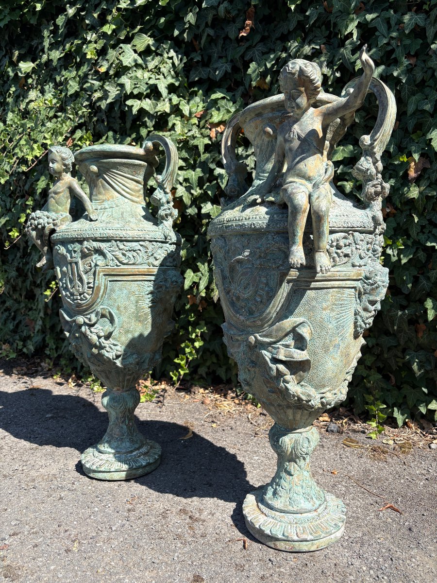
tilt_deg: -5.3
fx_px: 438
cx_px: 218
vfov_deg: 67.3
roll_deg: -0.4
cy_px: 292
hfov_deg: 53.1
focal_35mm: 26
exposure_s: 1/1517
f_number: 1.6
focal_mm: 5.96
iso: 50
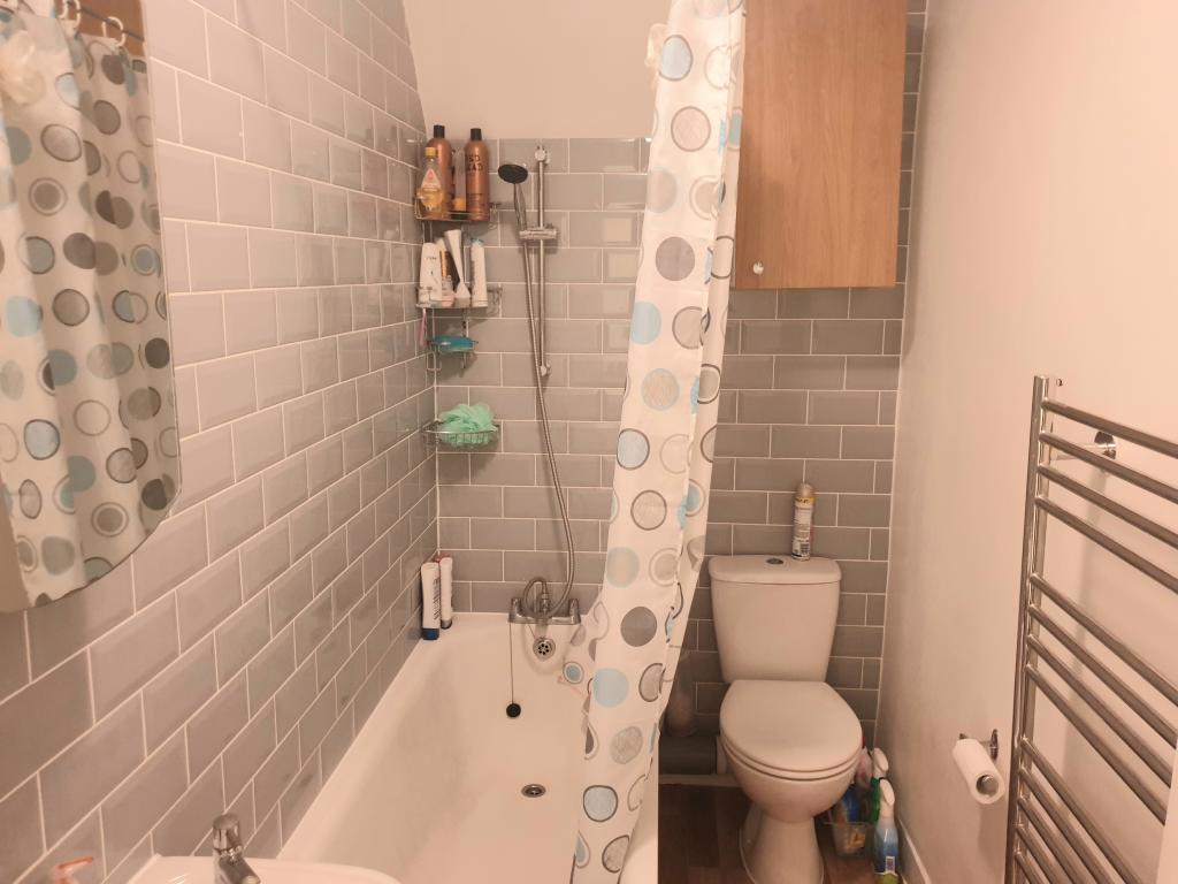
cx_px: 589
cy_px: 442
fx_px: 885
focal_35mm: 26
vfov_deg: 53.1
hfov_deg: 67.3
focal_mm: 4.3
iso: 320
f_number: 1.5
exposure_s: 1/13
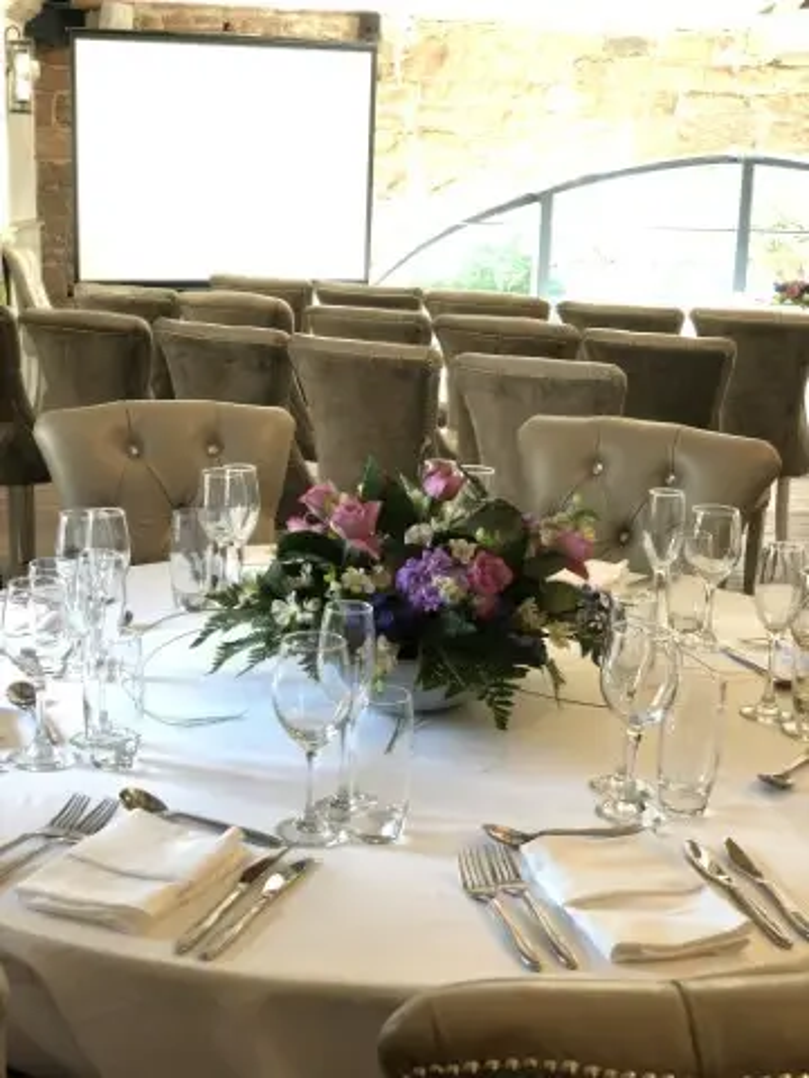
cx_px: 404
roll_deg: -1.2
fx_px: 1620
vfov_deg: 36.8
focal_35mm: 52
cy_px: 539
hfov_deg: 28.0
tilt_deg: -12.5
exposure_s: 1/25
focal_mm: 6
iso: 125
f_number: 2.4
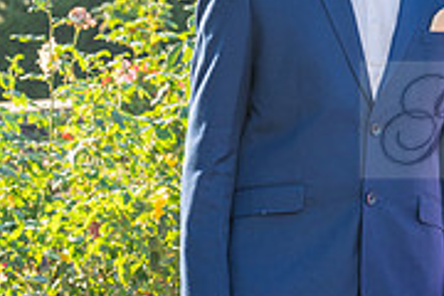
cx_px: 575
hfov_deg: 10.2
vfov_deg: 7.0
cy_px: 120
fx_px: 2429
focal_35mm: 197
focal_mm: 61
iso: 200
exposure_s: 1/200
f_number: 5.6
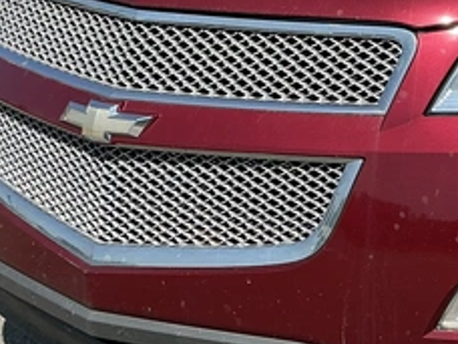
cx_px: 486
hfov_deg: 20.4
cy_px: 79
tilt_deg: -12.8
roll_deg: -1.1
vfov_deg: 16.0
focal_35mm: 92
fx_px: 1217
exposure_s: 1/1786
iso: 25
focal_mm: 3
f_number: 1.8
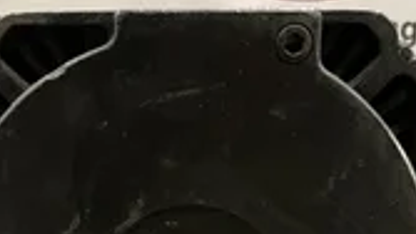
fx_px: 750
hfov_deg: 31.0
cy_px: 358
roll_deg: -0.6
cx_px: 194
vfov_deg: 16.1
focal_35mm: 68
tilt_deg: -19.8
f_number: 1.6
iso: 500
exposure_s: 1/40
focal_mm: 4.2
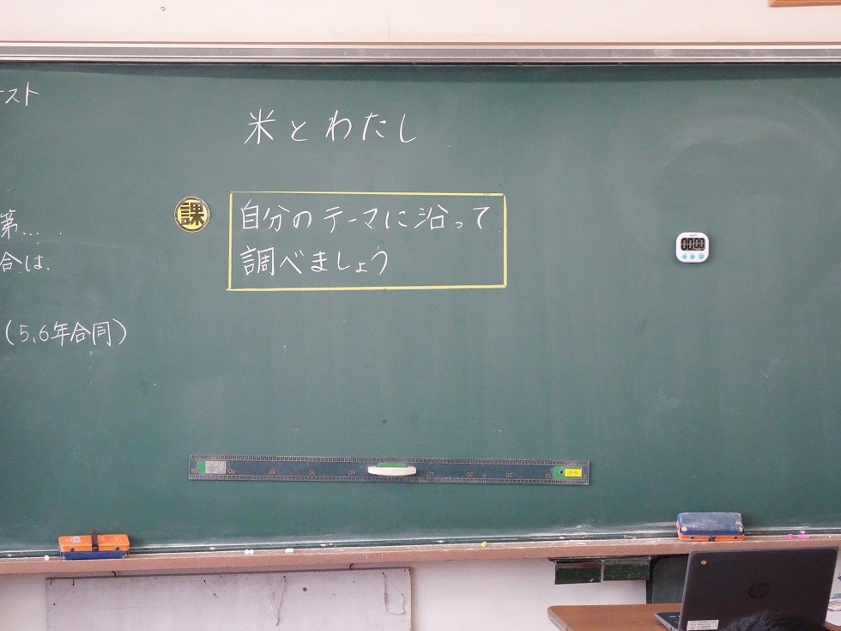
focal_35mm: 90
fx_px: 2187
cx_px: 420
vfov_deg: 16.4
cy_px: 316
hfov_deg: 21.8
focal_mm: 15.45
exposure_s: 1/60
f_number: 5
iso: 800
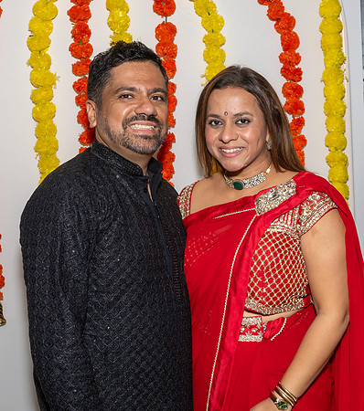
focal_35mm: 56
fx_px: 712
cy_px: 195
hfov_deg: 28.6
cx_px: 228
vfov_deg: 32.2
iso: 1000
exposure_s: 1/250
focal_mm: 26
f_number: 7.1
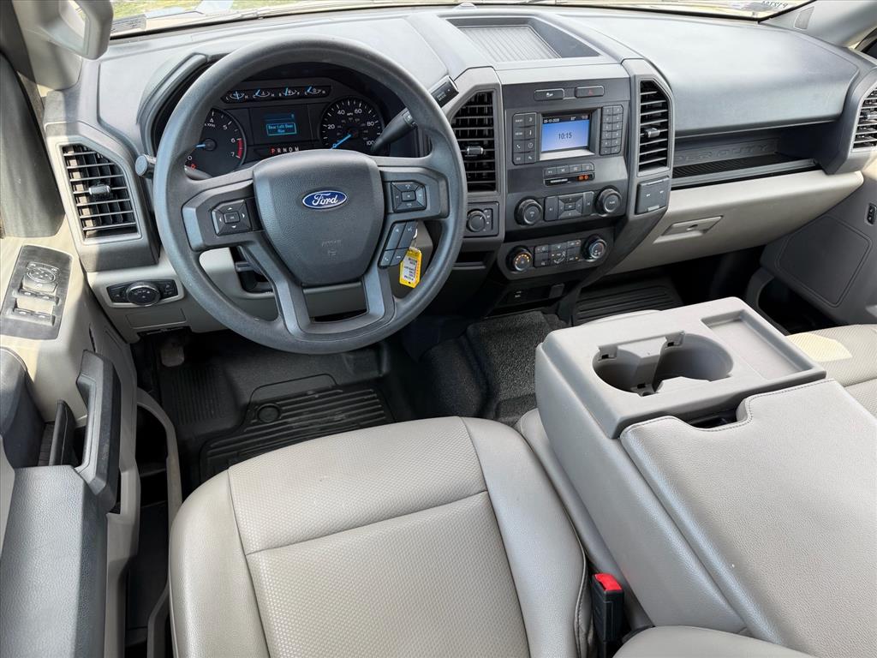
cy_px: 329
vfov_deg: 56.8
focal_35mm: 24
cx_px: 438
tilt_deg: -41.0
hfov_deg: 71.6
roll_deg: -6.5
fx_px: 608
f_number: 1.78
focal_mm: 6.76
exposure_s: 1/156
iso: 80
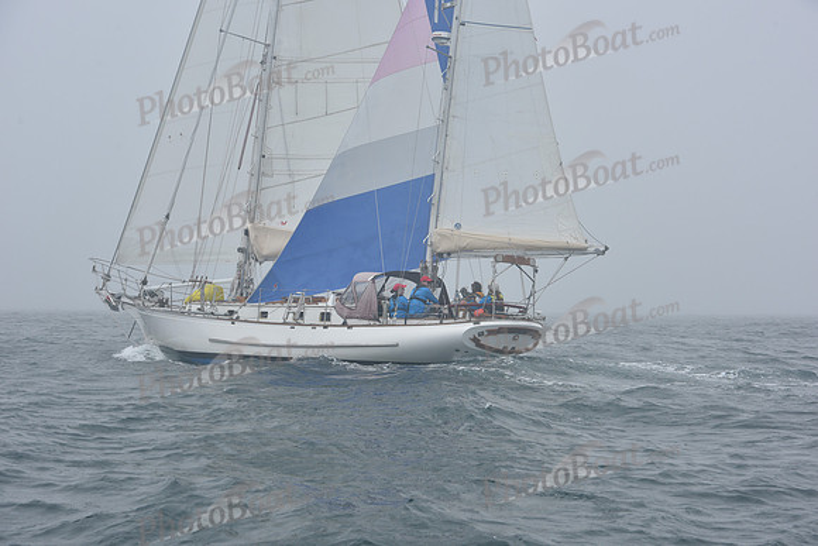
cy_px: 273
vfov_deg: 19.5
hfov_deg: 28.8
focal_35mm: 70
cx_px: 409
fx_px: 1591
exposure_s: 1/800
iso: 250
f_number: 9
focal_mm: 70
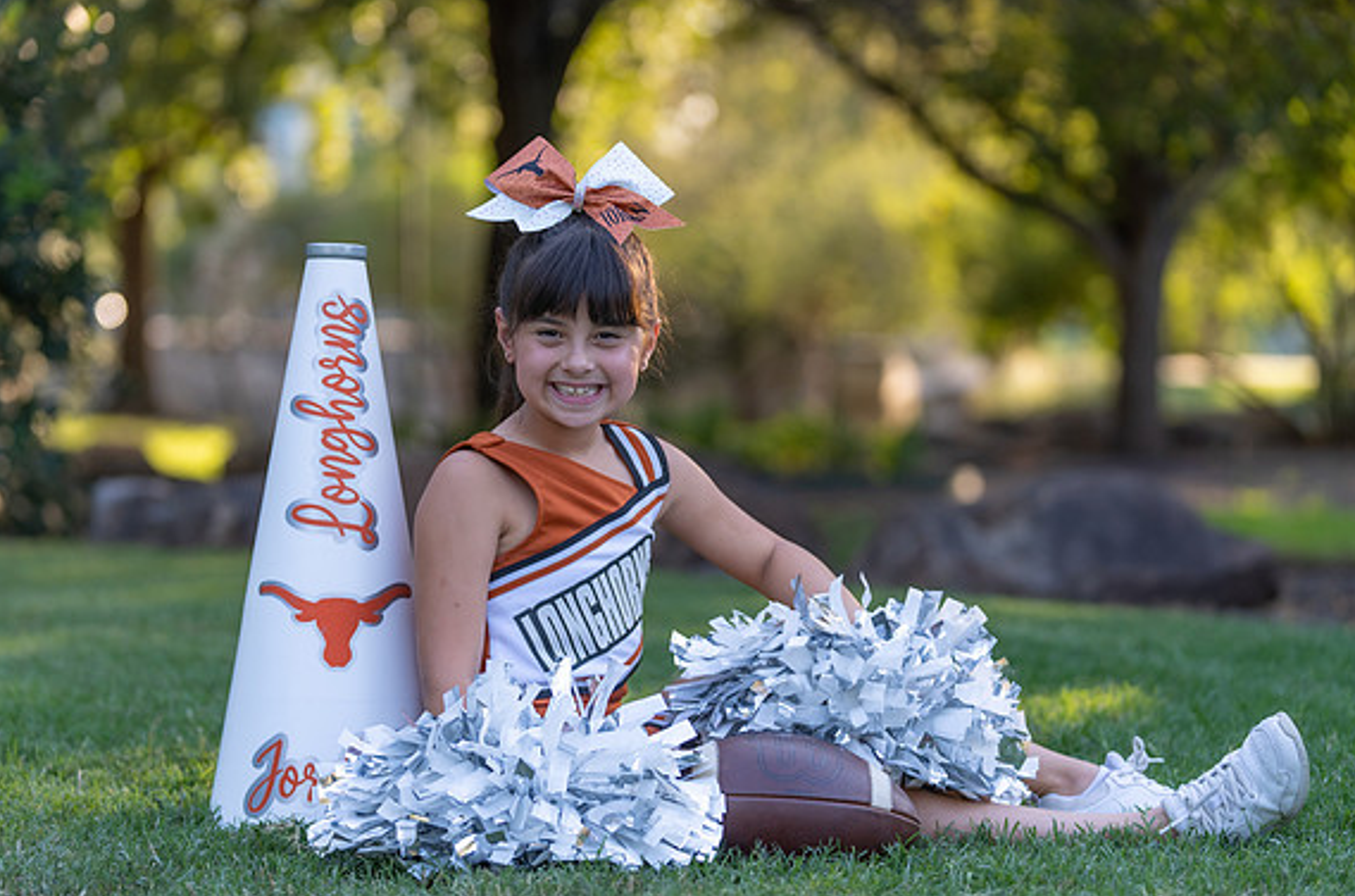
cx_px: 636
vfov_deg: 11.8
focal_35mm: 115
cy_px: 483
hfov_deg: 17.8
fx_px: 4316
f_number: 2.8
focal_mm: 101
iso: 200
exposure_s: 1/320
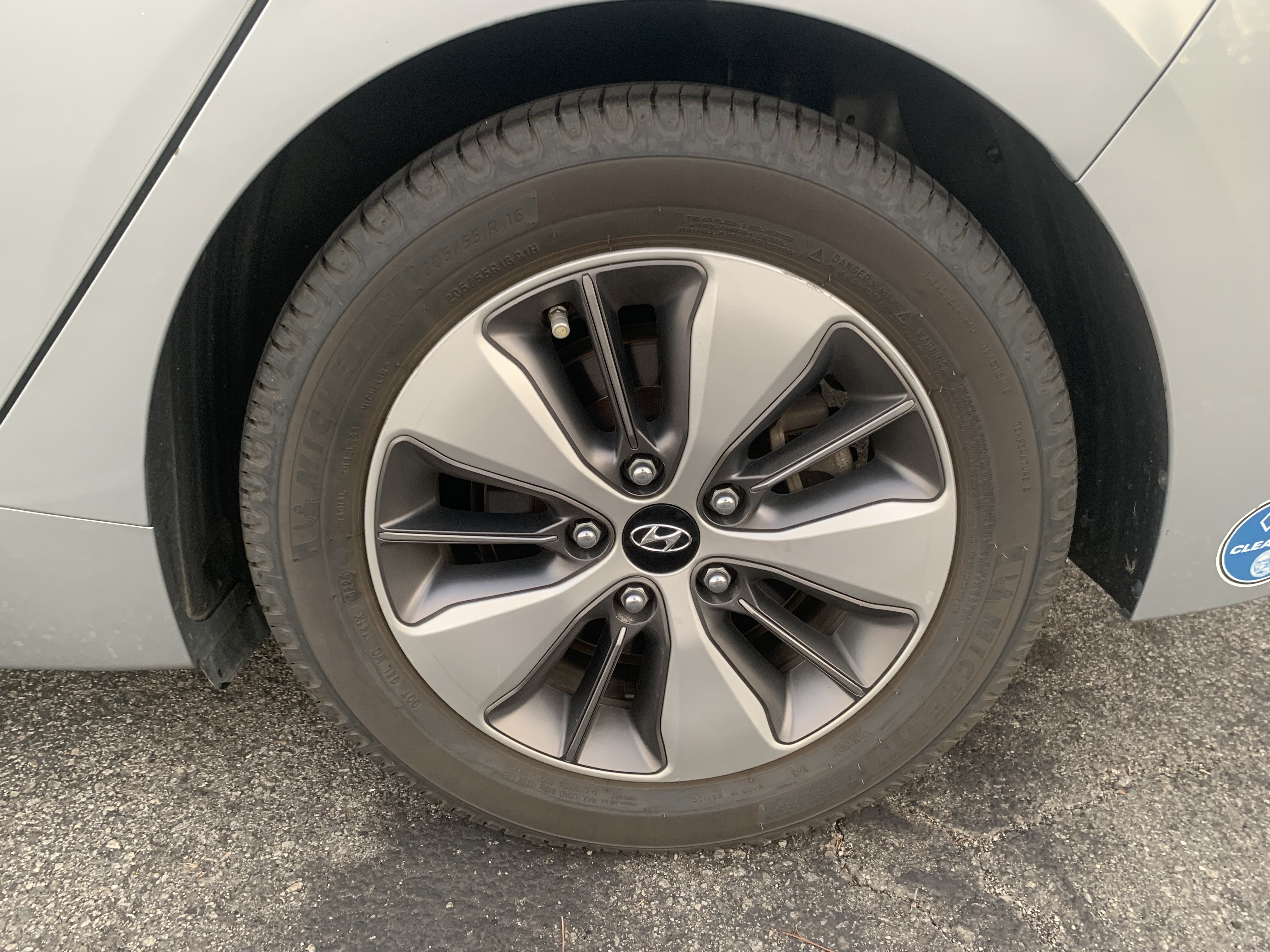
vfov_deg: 53.1
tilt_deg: -27.2
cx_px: 635
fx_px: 954
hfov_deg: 67.3
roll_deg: -0.7
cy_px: 476
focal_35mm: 26
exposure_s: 1/68
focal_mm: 4.25
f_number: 1.8
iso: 100
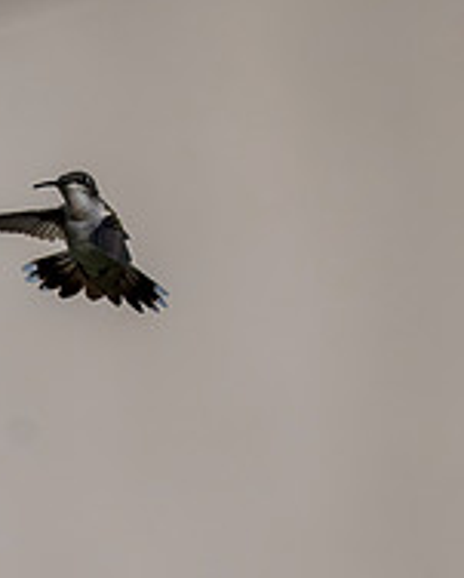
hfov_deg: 0.6
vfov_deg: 0.8
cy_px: 896
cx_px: -603
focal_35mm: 2572
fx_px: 44043
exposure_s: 1/4000
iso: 800
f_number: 7.1
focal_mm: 520
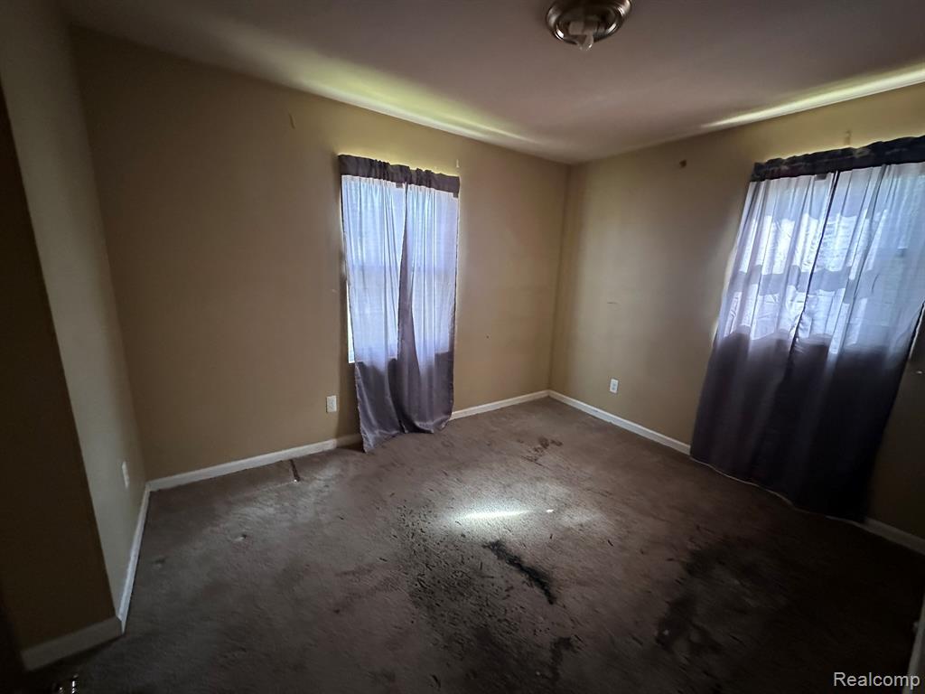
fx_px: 374
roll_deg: -2.2
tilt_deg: -14.1
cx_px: 462
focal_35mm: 14
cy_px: 347
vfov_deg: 85.7
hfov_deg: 102.1
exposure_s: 1/60
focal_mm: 2.22
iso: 1000
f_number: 2.2
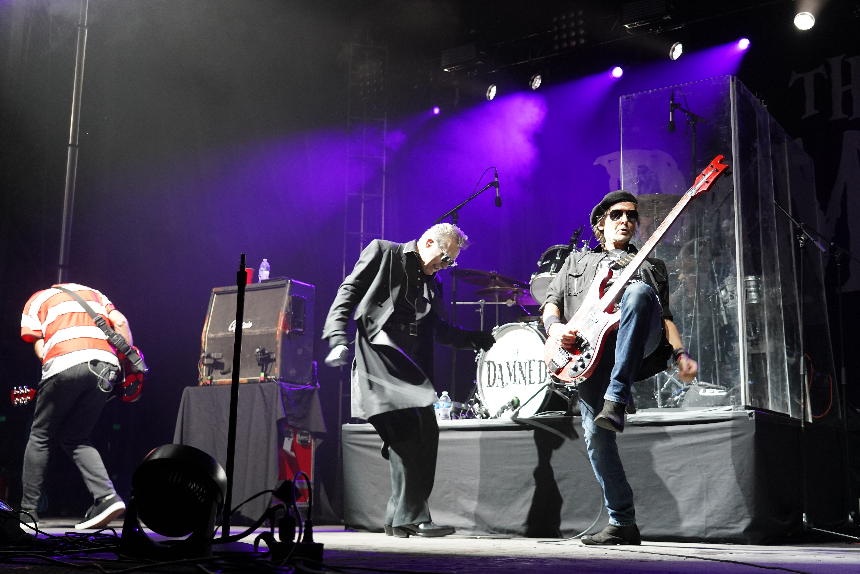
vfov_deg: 29.9
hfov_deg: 43.6
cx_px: 430
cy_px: 287
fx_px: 1075
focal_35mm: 45
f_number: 4
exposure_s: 1/160
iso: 3200
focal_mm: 45
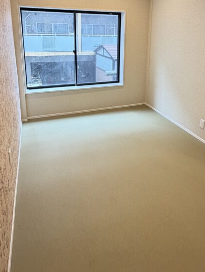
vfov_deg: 64.7
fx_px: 205
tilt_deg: -13.9
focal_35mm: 26
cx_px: 109
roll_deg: -1.5
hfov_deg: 53.1
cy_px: 81
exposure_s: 1/50
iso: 200
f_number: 2.2
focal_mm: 2.22
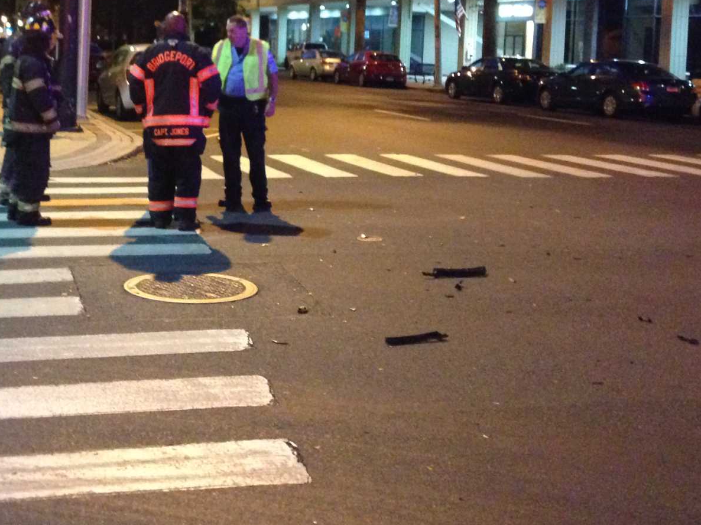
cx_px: 164
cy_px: 86
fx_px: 1154
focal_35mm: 57
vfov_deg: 25.1
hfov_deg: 33.0
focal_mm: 4.12
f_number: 2.4
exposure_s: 1/15
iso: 640
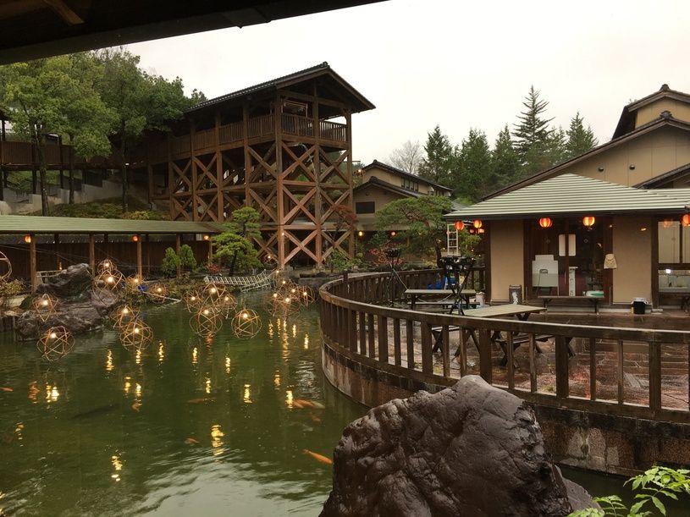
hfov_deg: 61.7
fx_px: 578
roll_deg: +1.0
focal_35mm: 29
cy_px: 258
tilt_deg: -1.1
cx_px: 345
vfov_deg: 48.2
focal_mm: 4.15
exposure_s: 1/60
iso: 32
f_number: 2.2
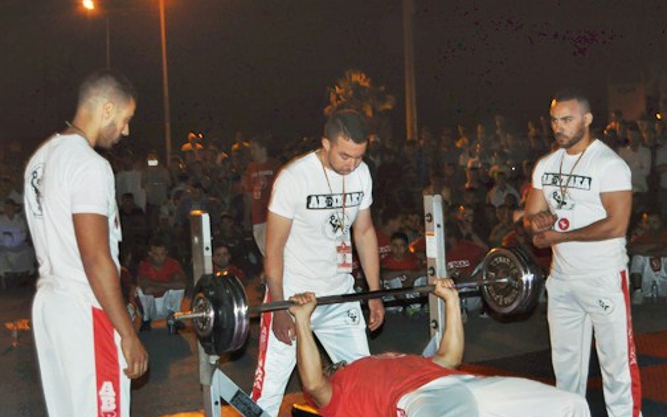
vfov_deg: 20.9
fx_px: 1127
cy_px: 272
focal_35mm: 62
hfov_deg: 32.9
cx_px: 295
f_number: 4.5
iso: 800
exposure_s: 1/60
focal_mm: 32
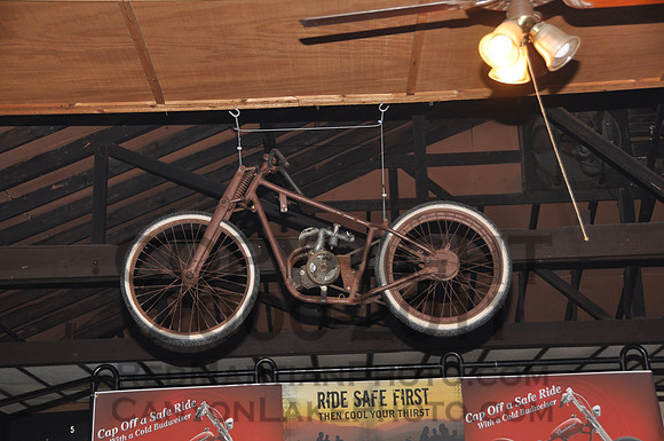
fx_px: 1271
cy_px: 220
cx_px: 332
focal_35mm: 69
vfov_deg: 19.7
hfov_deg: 29.3
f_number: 4.8
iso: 400
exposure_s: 1/60
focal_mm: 46
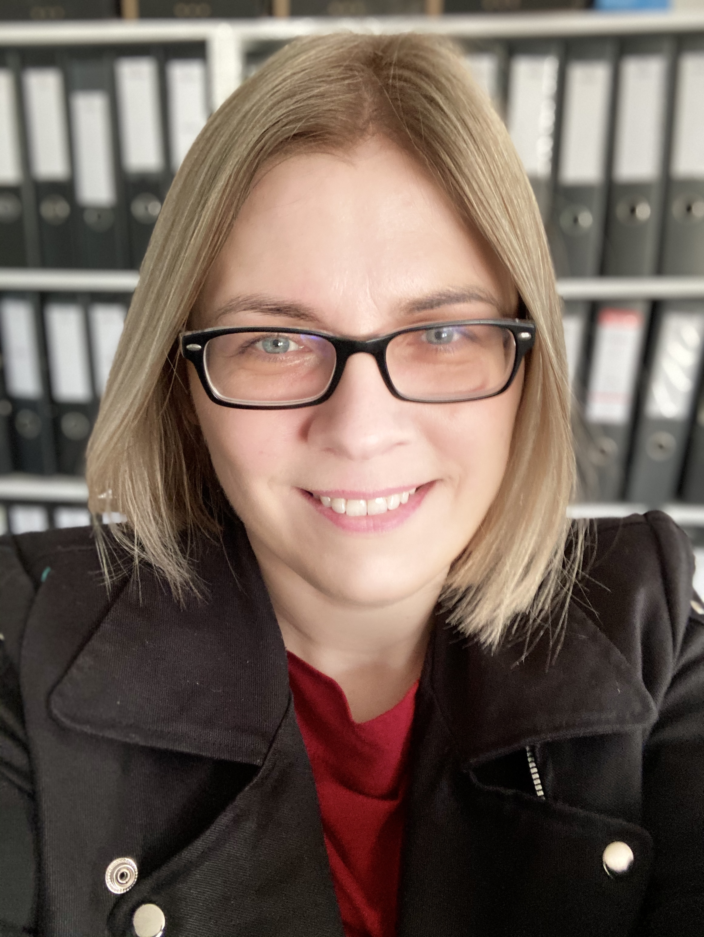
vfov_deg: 56.8
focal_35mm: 32
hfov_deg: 44.2
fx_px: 867
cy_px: 468
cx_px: 352
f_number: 2.2
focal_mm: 2.87
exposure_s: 1/60
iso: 160
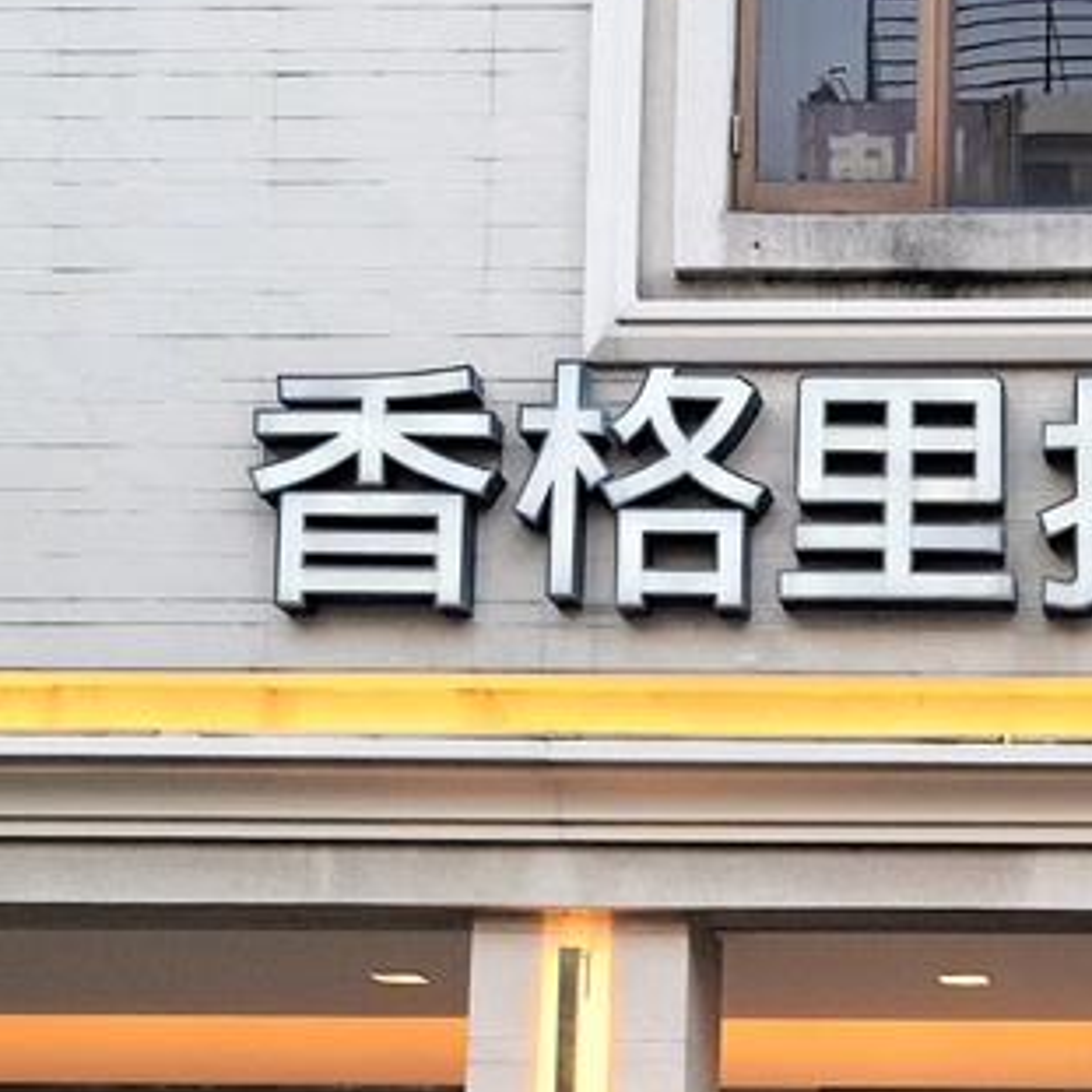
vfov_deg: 22.5
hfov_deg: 22.3
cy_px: 1096
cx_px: 1134
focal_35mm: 74
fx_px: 2641
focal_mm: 4.32
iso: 250
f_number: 1.7
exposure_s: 1/120
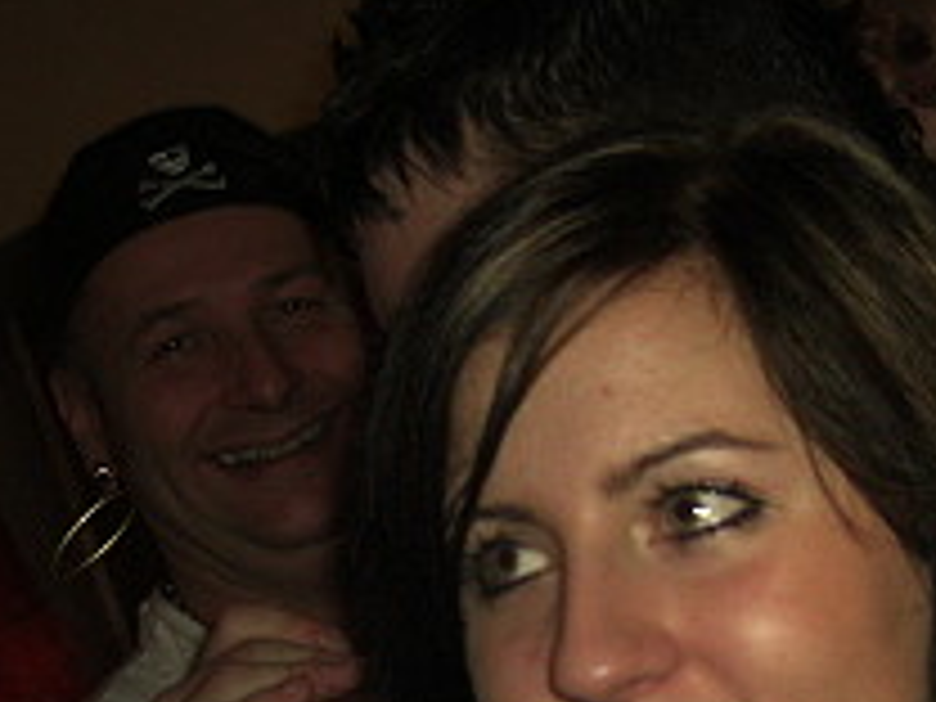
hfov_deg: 19.9
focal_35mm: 98
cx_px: 664
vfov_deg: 14.7
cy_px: 772
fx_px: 2650
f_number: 2.8
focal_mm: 7.9
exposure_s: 1/60
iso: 200
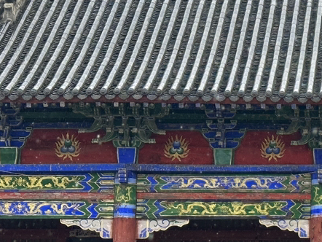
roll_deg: -0.5
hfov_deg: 11.7
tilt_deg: +7.2
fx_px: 1517
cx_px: 433
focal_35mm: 163
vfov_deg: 9.1
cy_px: 173
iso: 64
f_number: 1.78
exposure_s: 1/387
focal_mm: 6.86
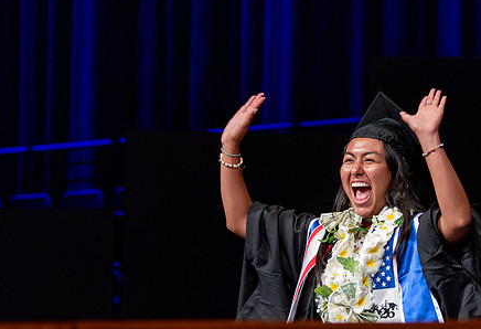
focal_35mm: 275
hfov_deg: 7.4
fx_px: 3703
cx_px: 269
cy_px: 160
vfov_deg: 5.1
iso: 5000
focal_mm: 120
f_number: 4
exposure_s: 1/160
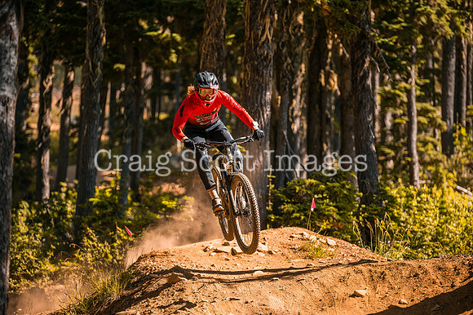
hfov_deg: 14.7
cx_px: 236
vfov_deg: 9.8
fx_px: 1838
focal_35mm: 140
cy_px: 158
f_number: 2.8
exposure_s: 1/1000
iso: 160
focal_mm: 140
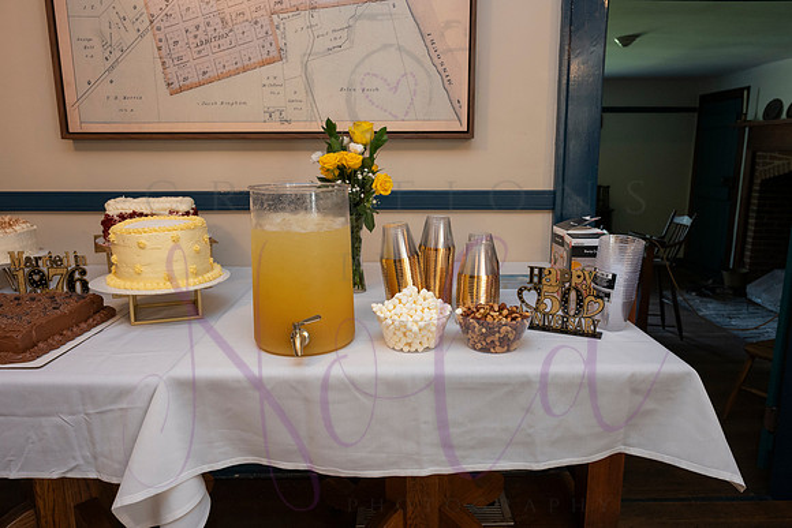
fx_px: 559
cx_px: 406
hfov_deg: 70.6
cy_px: 261
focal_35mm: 25
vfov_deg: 50.6
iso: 1600
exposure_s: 1/60
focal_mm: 24
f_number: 6.3
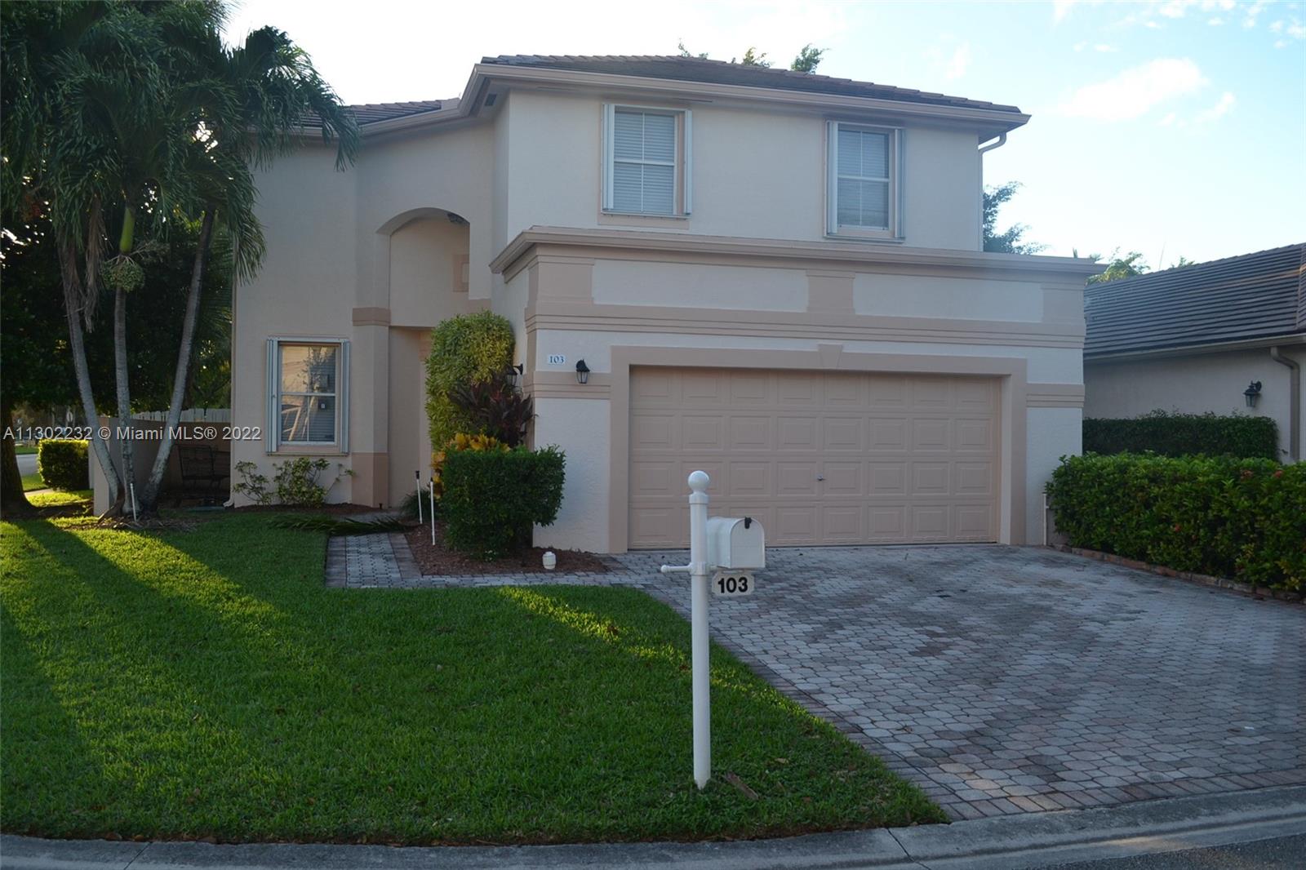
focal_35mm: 30
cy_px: 435
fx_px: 1088
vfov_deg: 43.6
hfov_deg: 61.9
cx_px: 653
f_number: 5.6
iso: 160
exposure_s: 1/125
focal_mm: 20
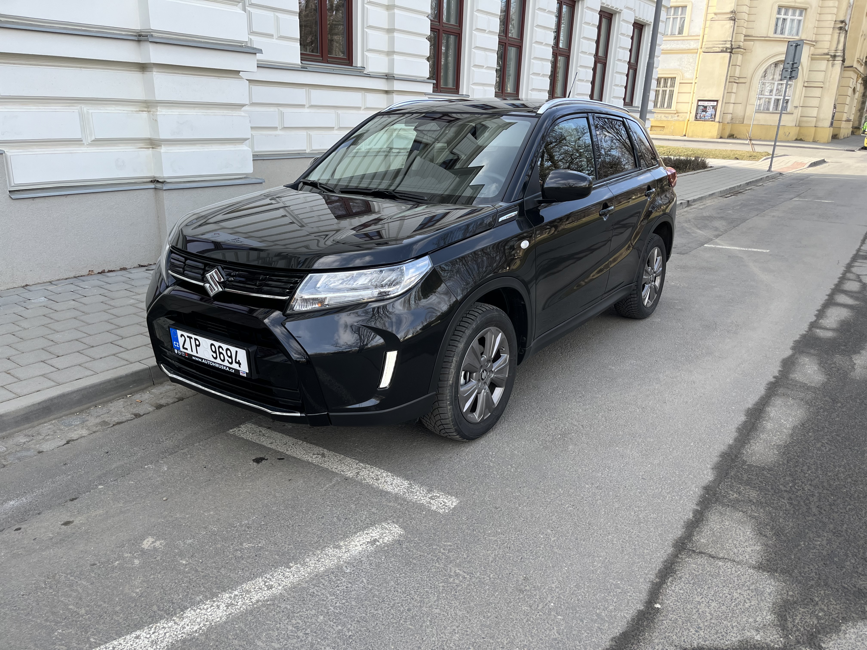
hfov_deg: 67.3
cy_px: 325
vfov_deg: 53.1
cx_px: 434
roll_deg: -2.2
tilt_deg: -19.2
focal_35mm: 26
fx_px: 651
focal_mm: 5.1
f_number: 1.6
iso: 50
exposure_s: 1/608
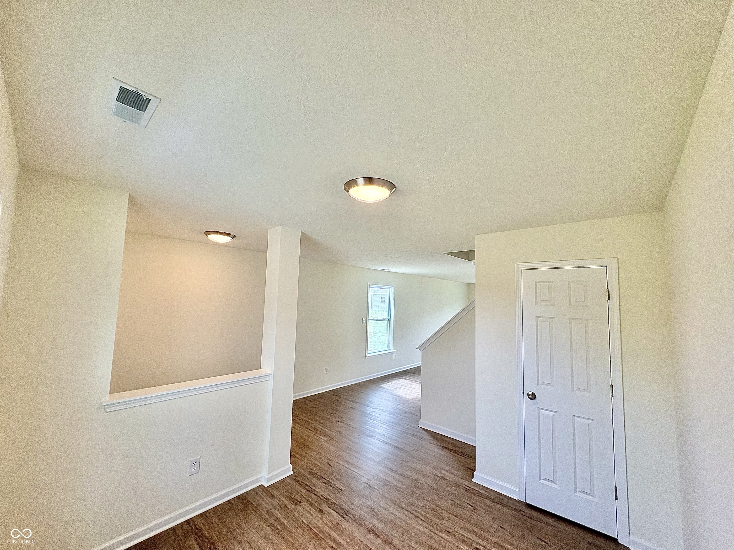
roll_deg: -1.0
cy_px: 275
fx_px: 297
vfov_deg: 85.7
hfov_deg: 102.1
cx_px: 367
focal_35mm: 14
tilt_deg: +5.3
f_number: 2.2
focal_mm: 2.22
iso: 80
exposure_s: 1/127
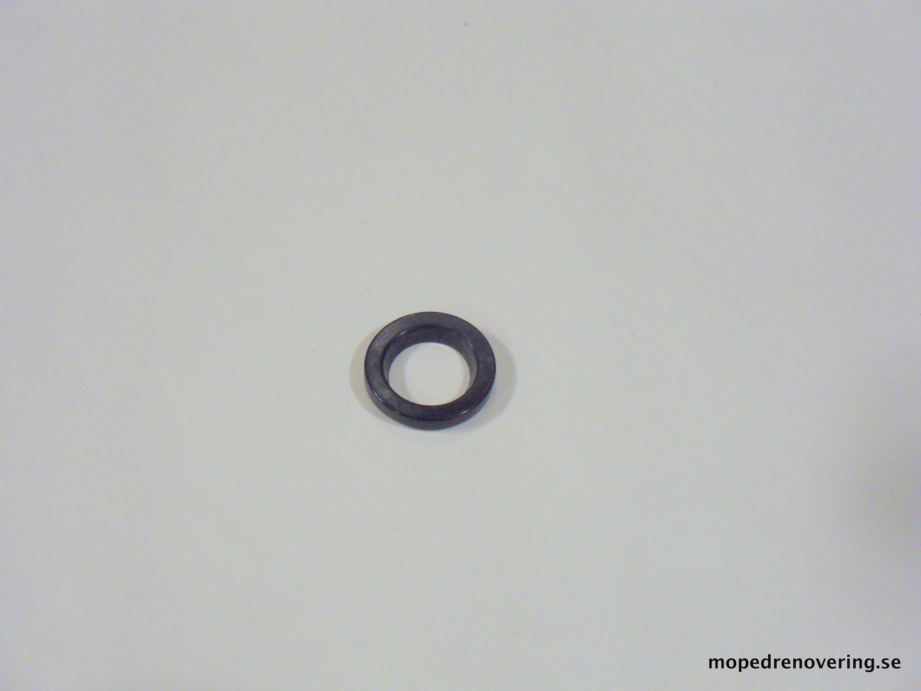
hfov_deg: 17.9
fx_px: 2927
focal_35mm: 110
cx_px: 460
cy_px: 346
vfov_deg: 13.5
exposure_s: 1/45
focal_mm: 19.3
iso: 400
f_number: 5.6
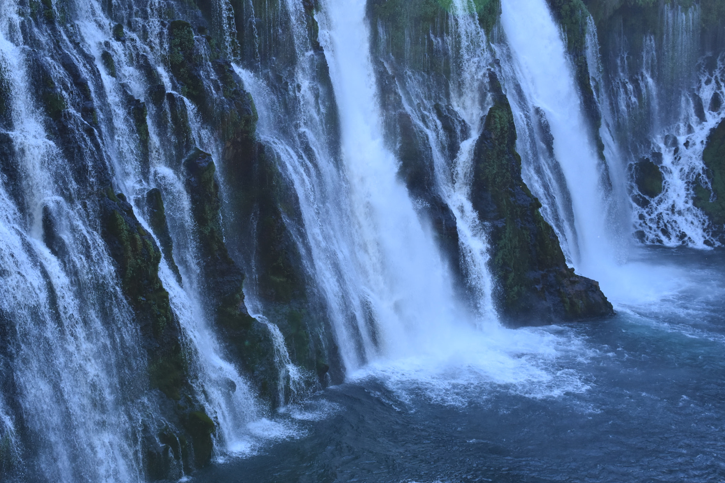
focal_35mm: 45
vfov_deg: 30.1
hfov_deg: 44.0
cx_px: 335
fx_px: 897
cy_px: 254
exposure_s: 1/250
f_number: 8
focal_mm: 27
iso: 800
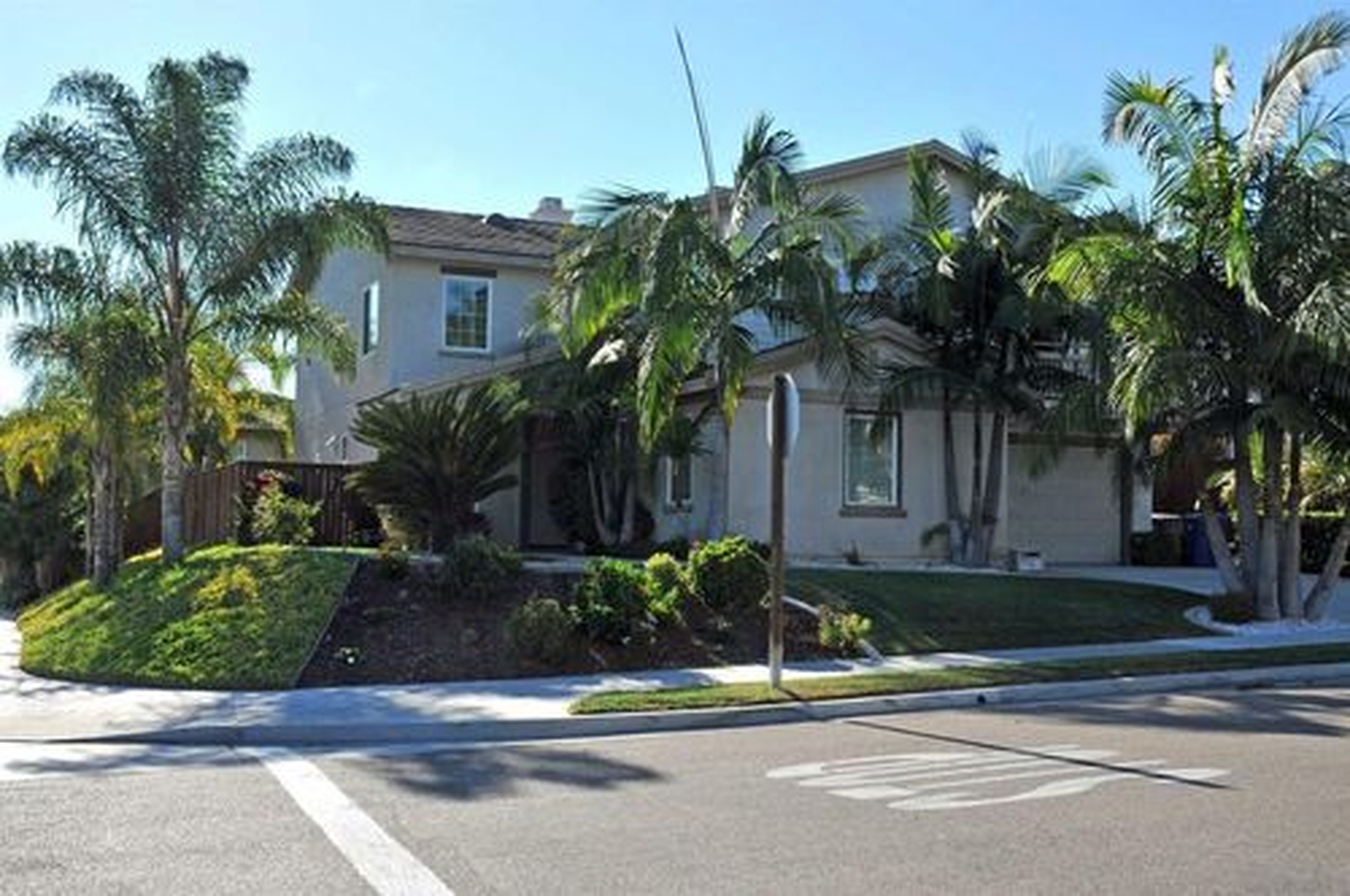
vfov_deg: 32.9
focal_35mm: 40
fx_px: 1517
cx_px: 675
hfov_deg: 48.0
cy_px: 448
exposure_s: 1/250
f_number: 11
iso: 200
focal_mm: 27
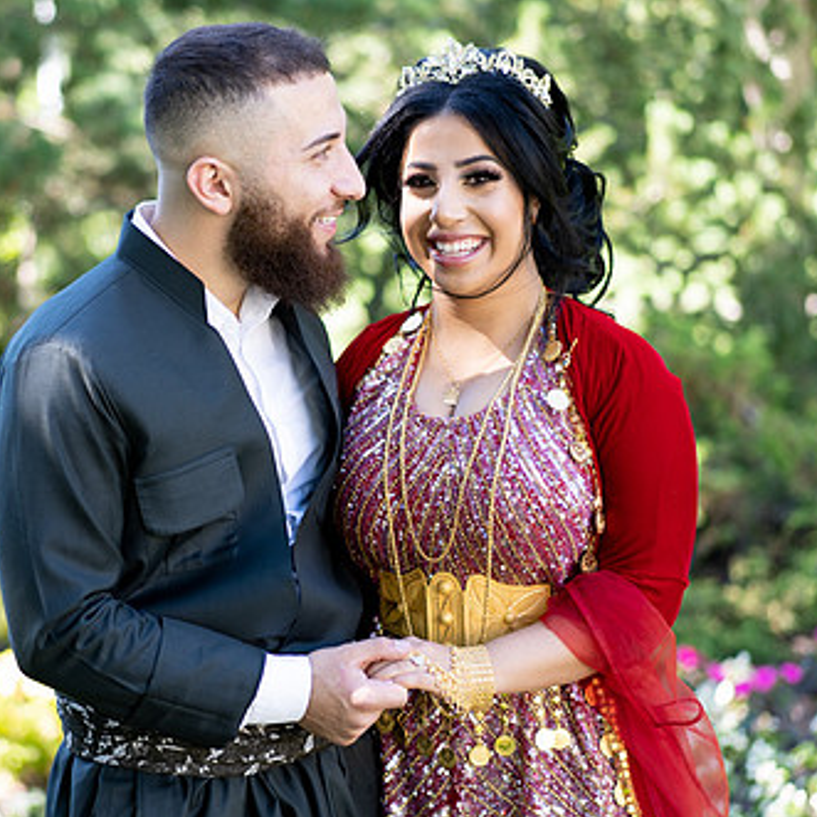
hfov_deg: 21.1
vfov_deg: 21.1
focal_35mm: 82
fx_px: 2190
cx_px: 346
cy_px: 455
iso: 100
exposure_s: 1/250
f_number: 1.8
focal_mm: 55
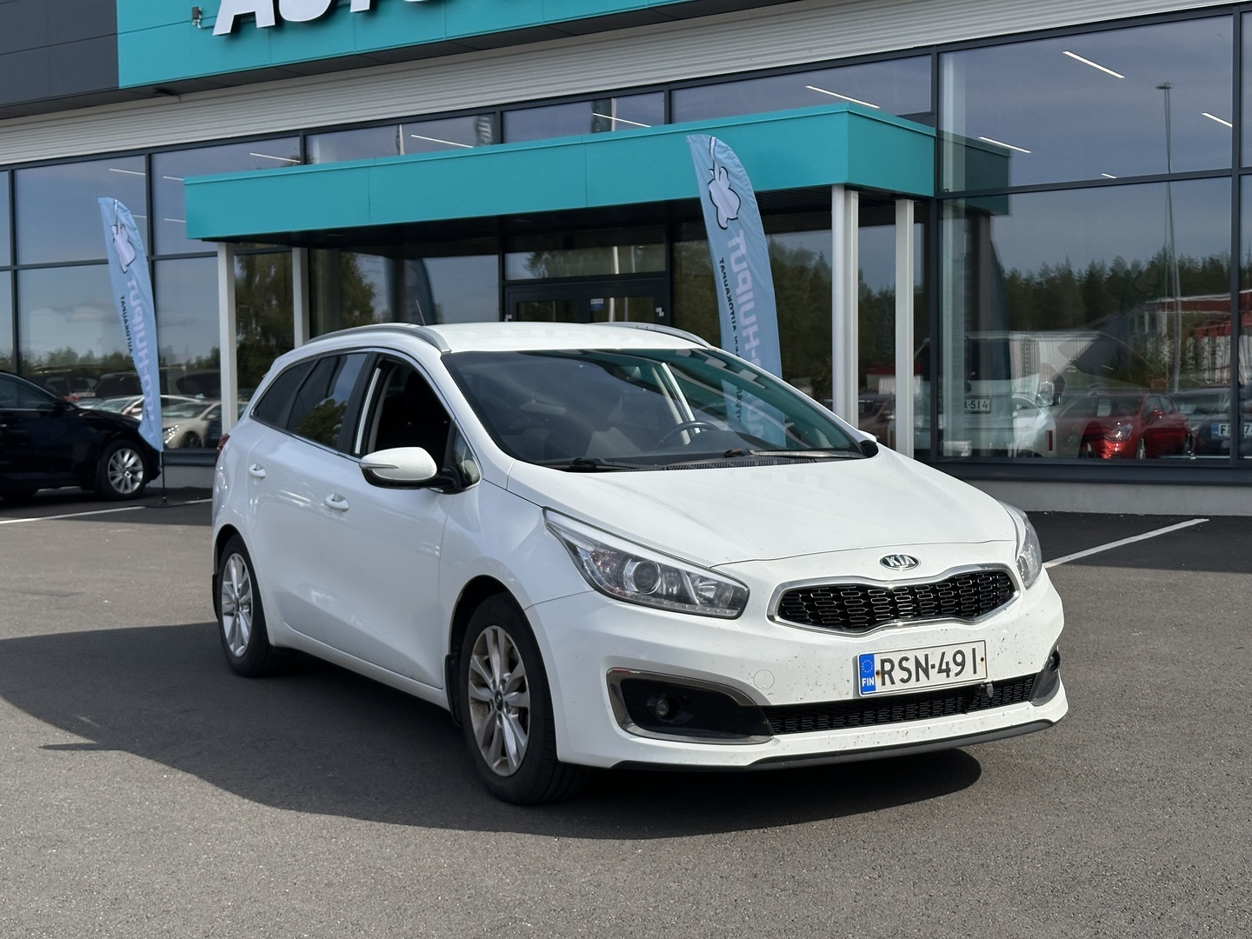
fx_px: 1736
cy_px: 470
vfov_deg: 30.3
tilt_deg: -0.5
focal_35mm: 48
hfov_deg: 39.7
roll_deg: +1.2
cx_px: 626
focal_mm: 6.86
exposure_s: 1/7092
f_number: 1.78
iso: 64
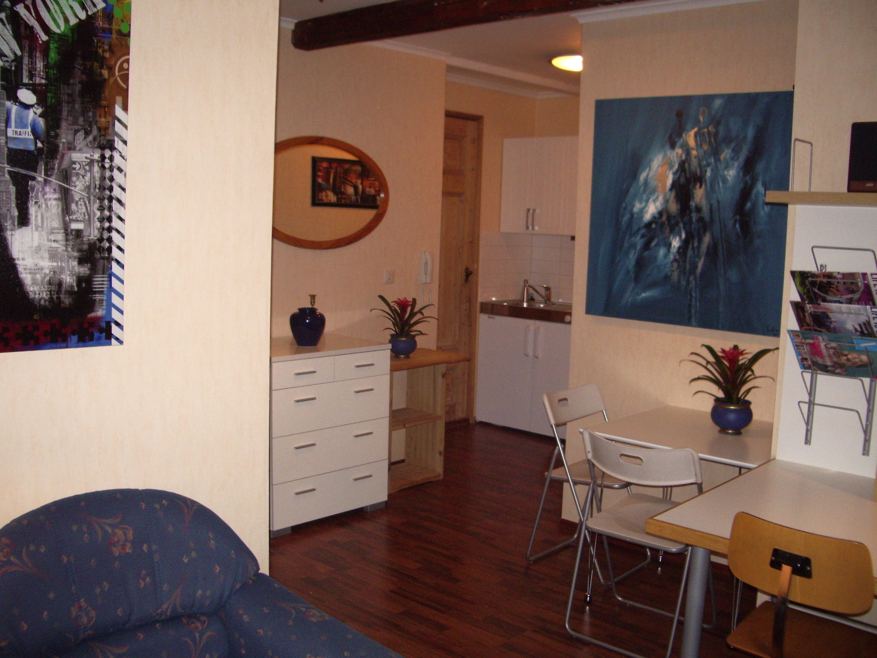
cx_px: 438
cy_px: 329
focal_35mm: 35
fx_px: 887
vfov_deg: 40.7
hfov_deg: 52.6
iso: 160
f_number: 2.6
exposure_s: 1/40
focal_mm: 5.8
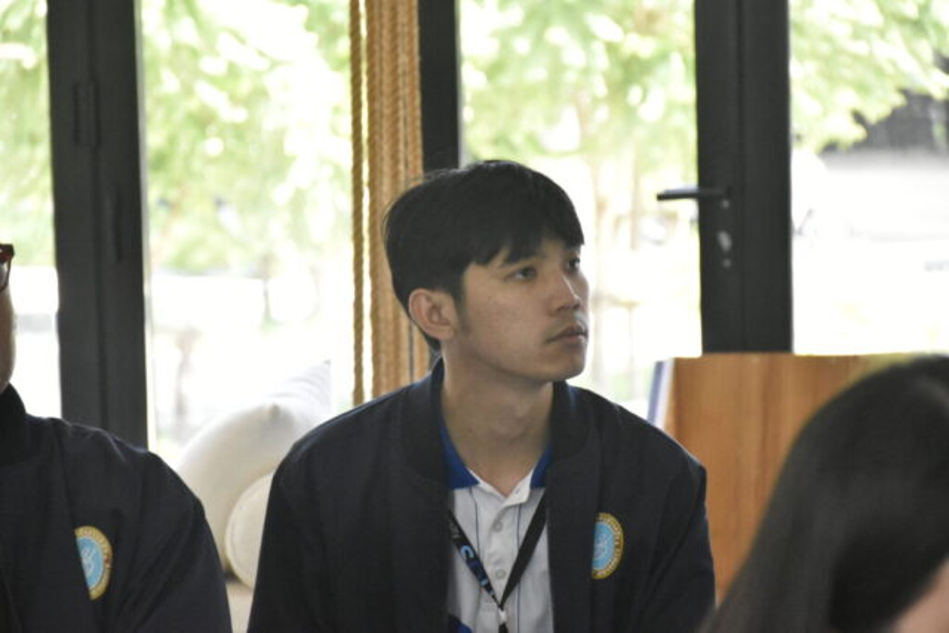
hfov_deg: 13.0
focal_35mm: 158
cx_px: 474
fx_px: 4153
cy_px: 316
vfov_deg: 8.7
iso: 8000
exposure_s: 1/640
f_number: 5.6
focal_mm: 105
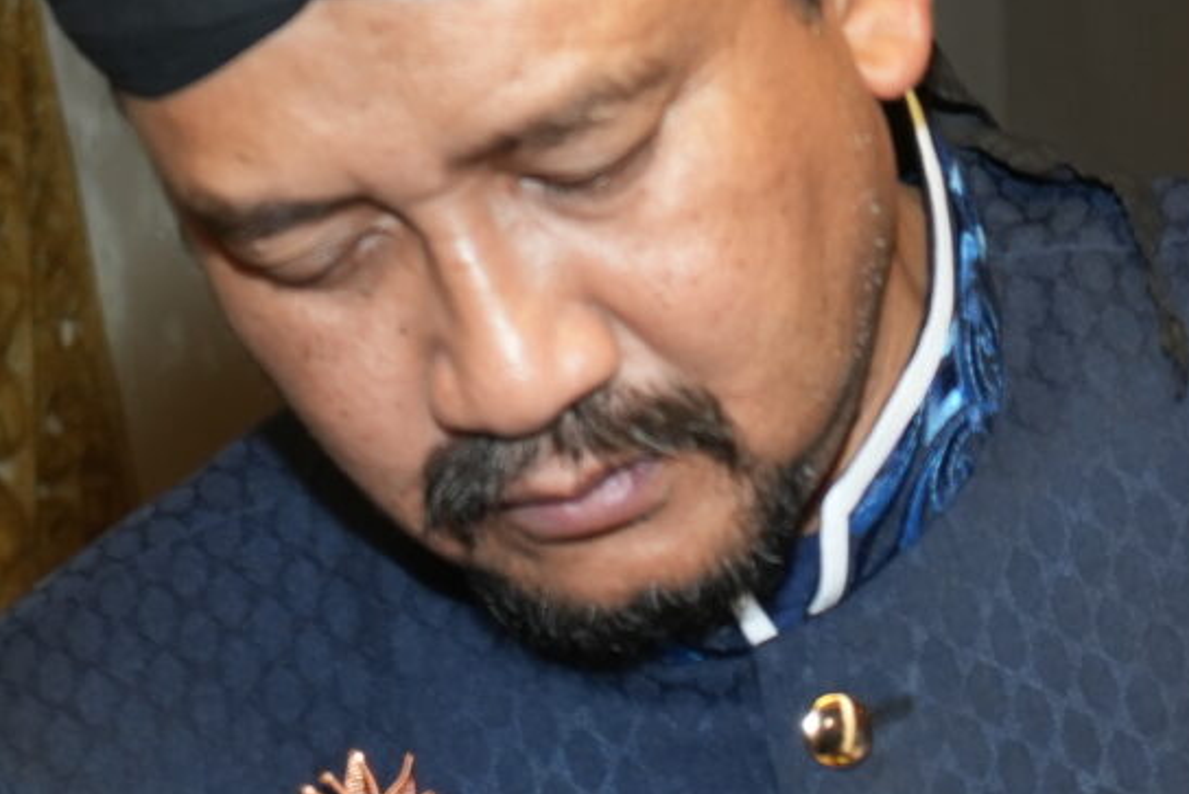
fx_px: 6376
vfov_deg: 6.8
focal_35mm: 193
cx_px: 1432
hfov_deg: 10.5
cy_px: 1705
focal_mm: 41
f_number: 5.6
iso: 640
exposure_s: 1/100
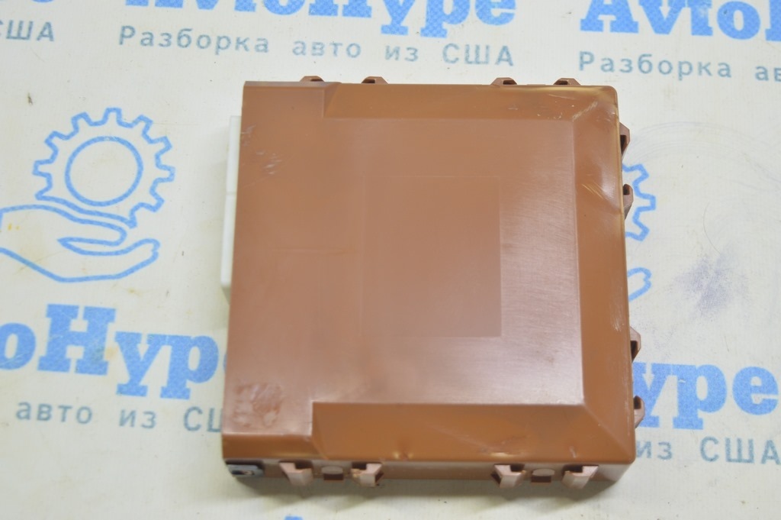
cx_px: 390
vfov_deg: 22.6
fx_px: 1301
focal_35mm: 60
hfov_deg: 33.4
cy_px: 260
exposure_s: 1/20
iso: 400
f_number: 5.6
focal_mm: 40
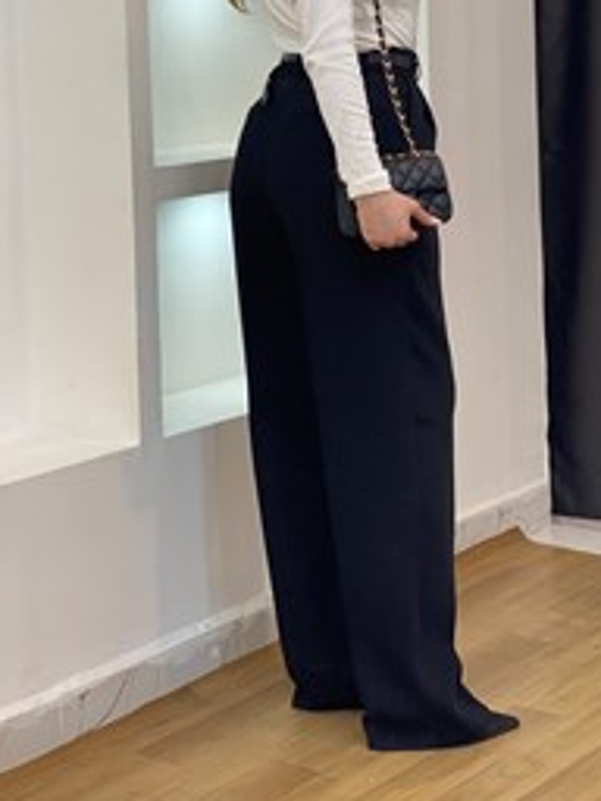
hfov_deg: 17.6
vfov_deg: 23.0
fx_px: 1945
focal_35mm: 84
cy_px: 183
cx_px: 304
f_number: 2
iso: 80
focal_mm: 6
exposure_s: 1/100
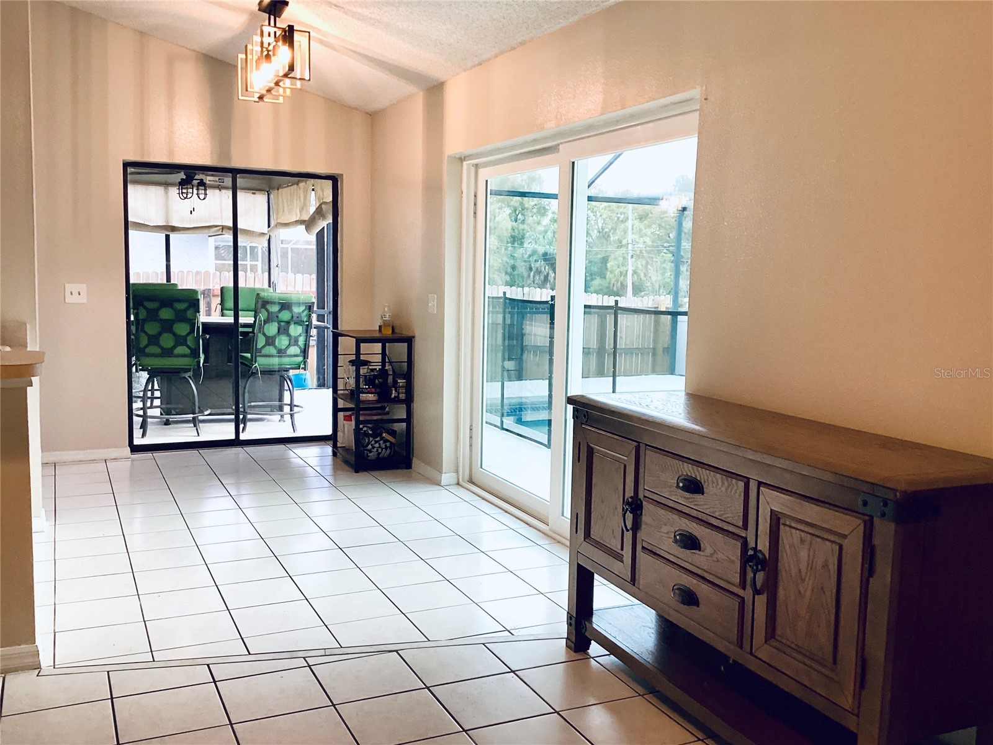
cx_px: 496
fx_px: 889
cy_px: 372
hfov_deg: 58.4
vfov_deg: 45.4
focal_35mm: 31
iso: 125
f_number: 2.4
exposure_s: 1/60
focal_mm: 3.3
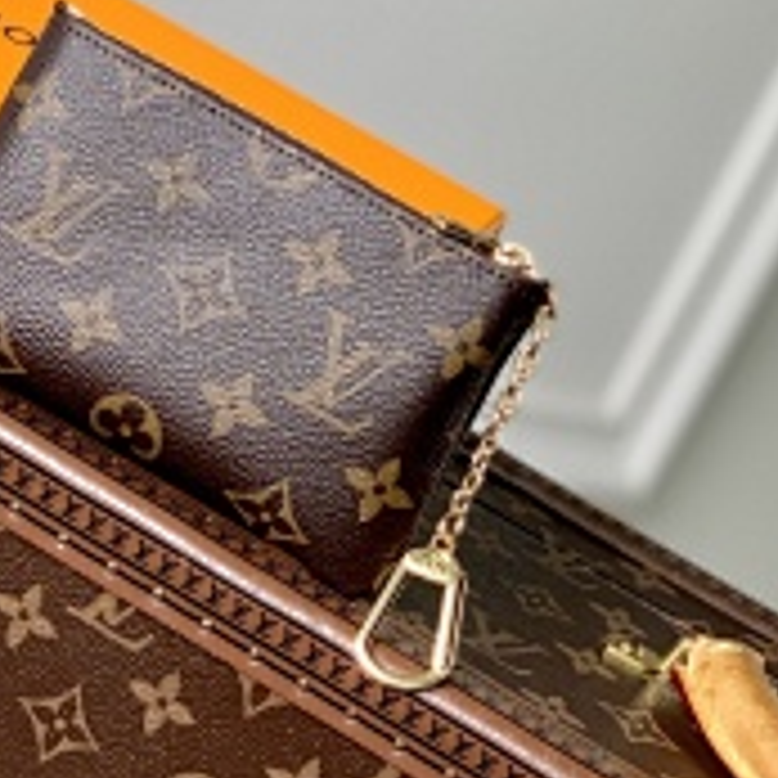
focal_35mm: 133
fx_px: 3382
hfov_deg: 13.1
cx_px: 191
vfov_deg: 13.1
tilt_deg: -16.4
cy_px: 220
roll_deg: -26.2
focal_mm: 6
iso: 25
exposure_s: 1/122
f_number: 2.4
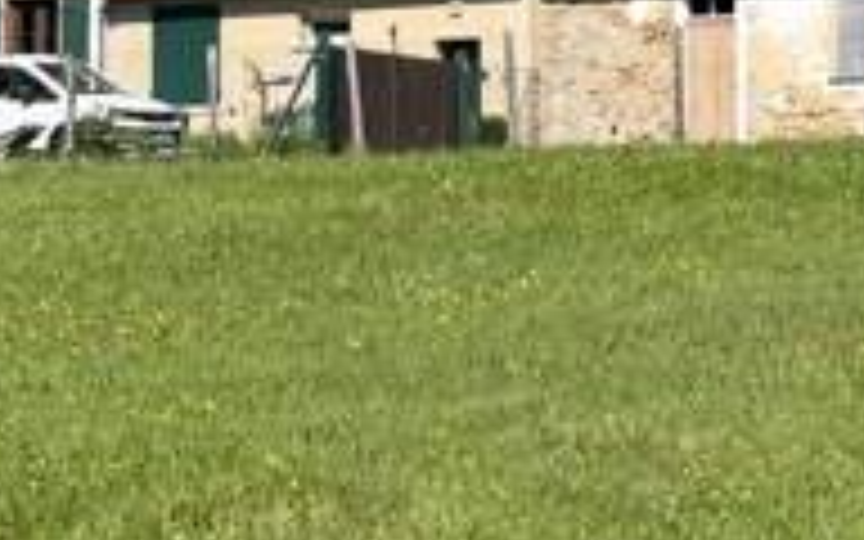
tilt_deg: +2.8
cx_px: 576
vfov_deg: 11.3
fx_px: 2708
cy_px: 72
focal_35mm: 115
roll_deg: +0.1
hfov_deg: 18.1
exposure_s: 1/3135
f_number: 1.6
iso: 50
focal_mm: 5.1
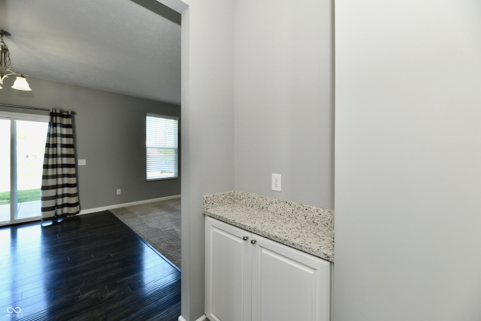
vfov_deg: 81.2
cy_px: 160
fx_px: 187
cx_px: 240
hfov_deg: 104.3
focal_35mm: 14
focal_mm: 14
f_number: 6.3
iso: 640
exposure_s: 1/60
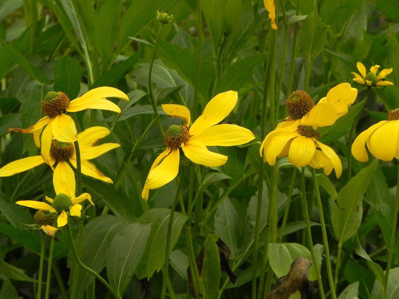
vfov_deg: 10.3
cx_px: 200
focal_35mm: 144
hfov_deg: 13.7
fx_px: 1660
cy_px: 150
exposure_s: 1/400
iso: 160
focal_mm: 25.7
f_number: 5
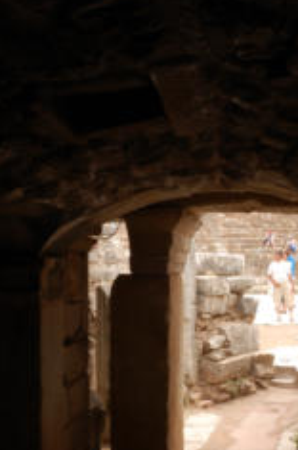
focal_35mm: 46
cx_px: 204
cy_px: 295
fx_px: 573
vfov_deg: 42.3
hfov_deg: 28.9
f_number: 16
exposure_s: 1/25
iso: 200
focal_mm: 18
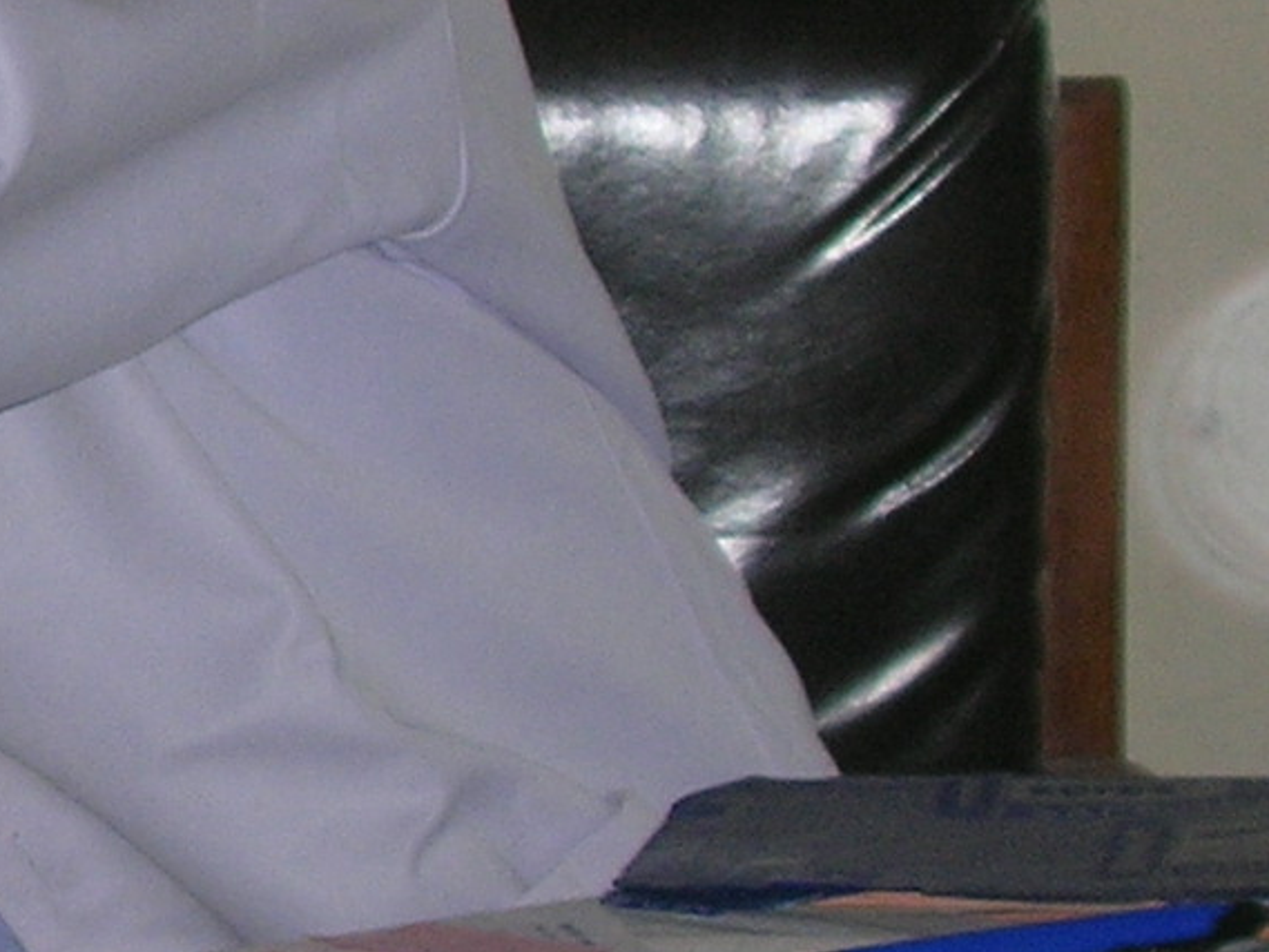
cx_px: -1155
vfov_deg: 6.0
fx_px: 9020
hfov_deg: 7.7
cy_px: 399
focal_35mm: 246
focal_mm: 9.1
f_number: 3.4
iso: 53
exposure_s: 1/60.1
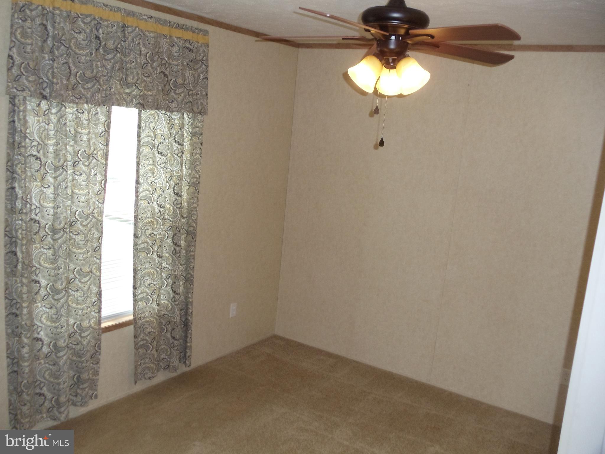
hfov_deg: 42.9
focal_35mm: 44
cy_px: 227
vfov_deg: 32.9
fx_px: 769
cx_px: 302
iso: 200
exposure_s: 1/30
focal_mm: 6
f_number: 3.5
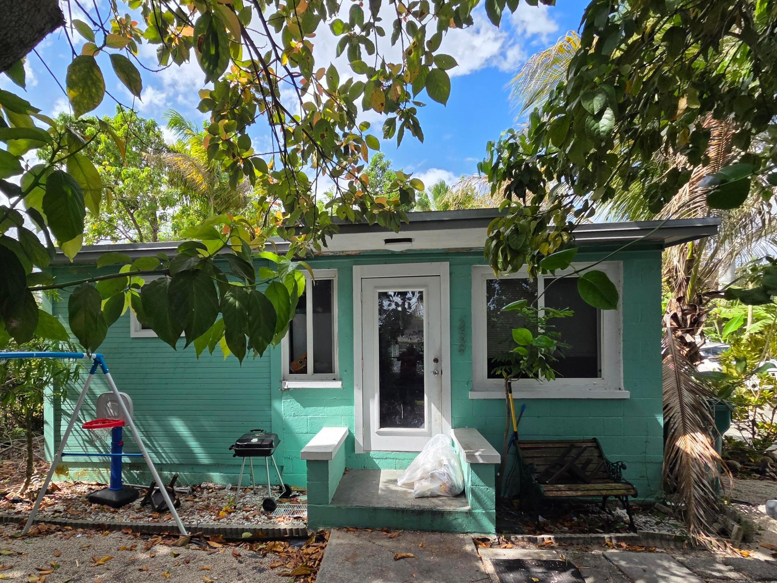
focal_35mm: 16
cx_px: 356
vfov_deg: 77.2
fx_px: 359
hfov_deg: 94.3
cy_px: 351
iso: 50
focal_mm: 2.2
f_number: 2.2
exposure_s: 1/1024
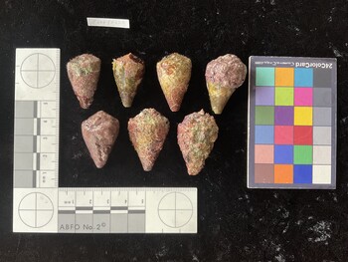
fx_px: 292
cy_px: 131
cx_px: 174
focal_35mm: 29
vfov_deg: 48.3
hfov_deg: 61.6
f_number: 1.8
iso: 125
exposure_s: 1/60
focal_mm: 3
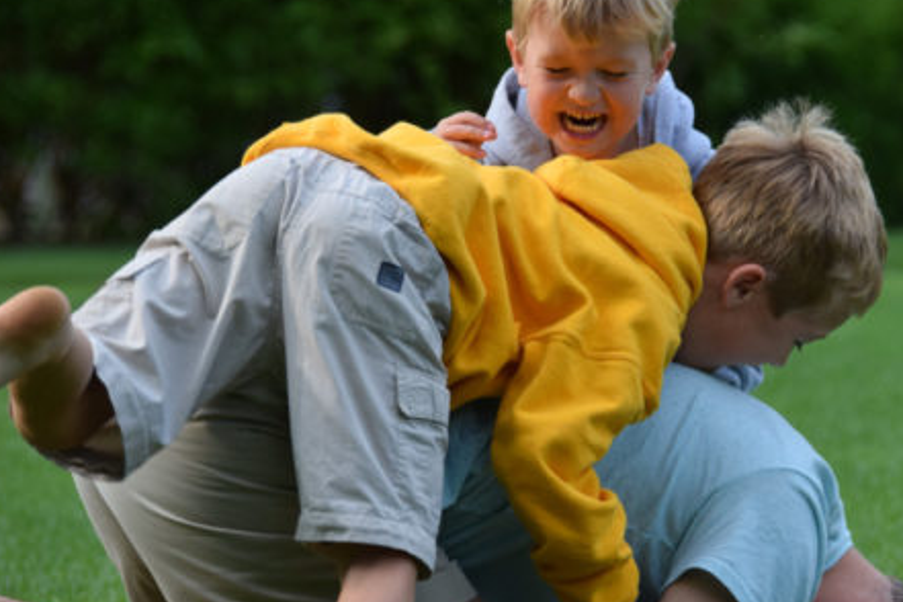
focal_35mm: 337
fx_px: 8444
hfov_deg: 6.1
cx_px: 571
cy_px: 313
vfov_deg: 4.1
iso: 360
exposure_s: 1/500
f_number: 5.6
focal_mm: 165
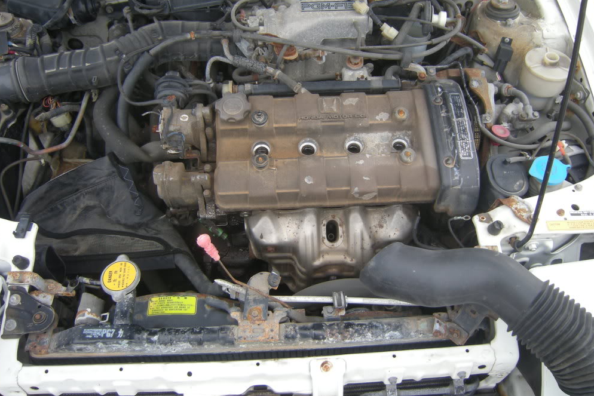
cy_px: 176
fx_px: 495
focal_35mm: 30
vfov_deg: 43.5
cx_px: 297
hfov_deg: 61.9
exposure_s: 1/117
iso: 64
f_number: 2.8
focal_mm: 4.7
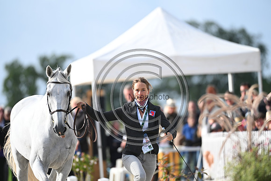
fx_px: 3012
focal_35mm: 400
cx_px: 136
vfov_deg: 3.4
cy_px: 90
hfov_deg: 5.2
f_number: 5
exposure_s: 1/1600
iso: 500
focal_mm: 400
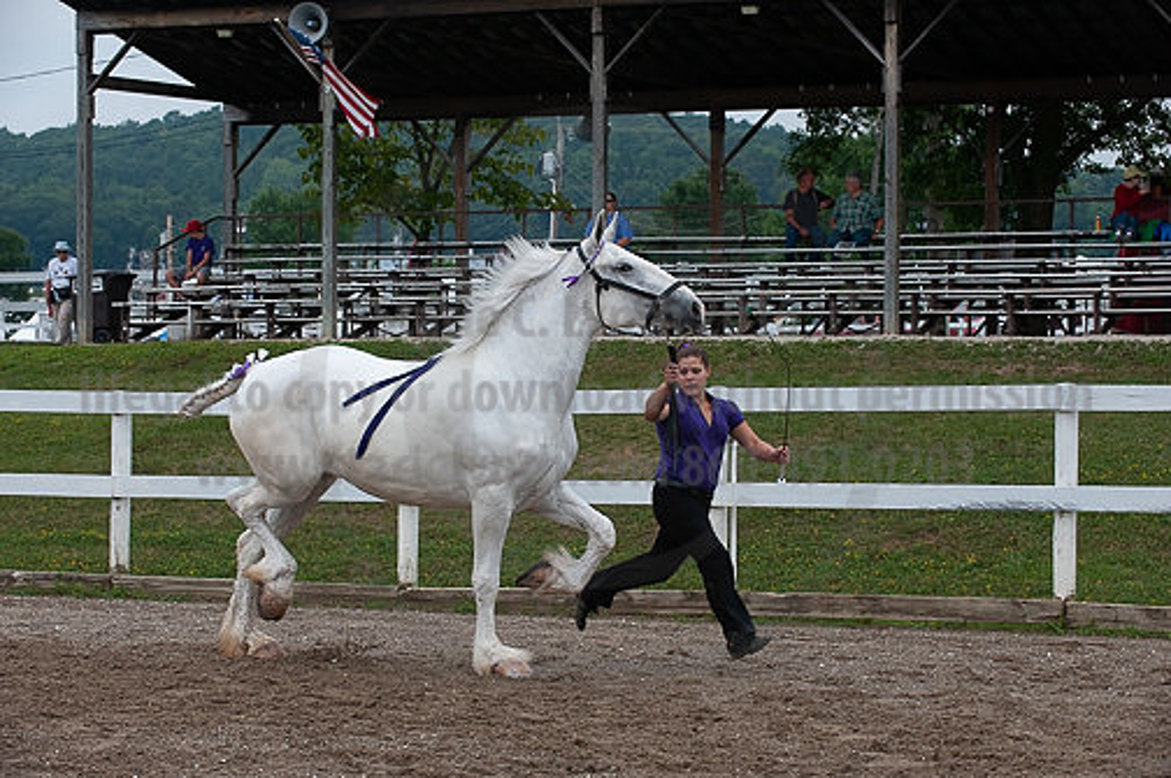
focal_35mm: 102
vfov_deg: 13.4
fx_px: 3315
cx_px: 586
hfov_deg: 20.0
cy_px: 389
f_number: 5.6
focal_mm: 102
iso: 1000
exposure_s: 1/1600
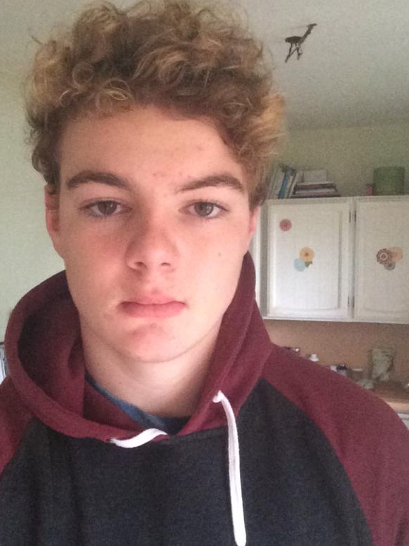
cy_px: 290
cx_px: 180
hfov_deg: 38.6
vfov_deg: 50.1
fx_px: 583
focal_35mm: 37
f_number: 2.4
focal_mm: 2.15
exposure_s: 1/15
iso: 640
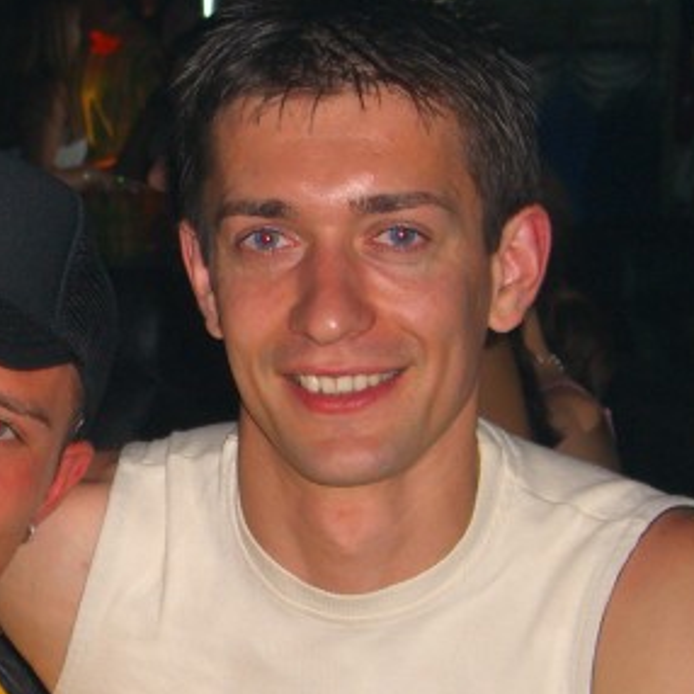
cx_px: 68
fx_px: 3198
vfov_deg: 12.3
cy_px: 592
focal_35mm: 141
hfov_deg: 12.3
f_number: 3.6
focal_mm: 11.8
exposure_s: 1/60
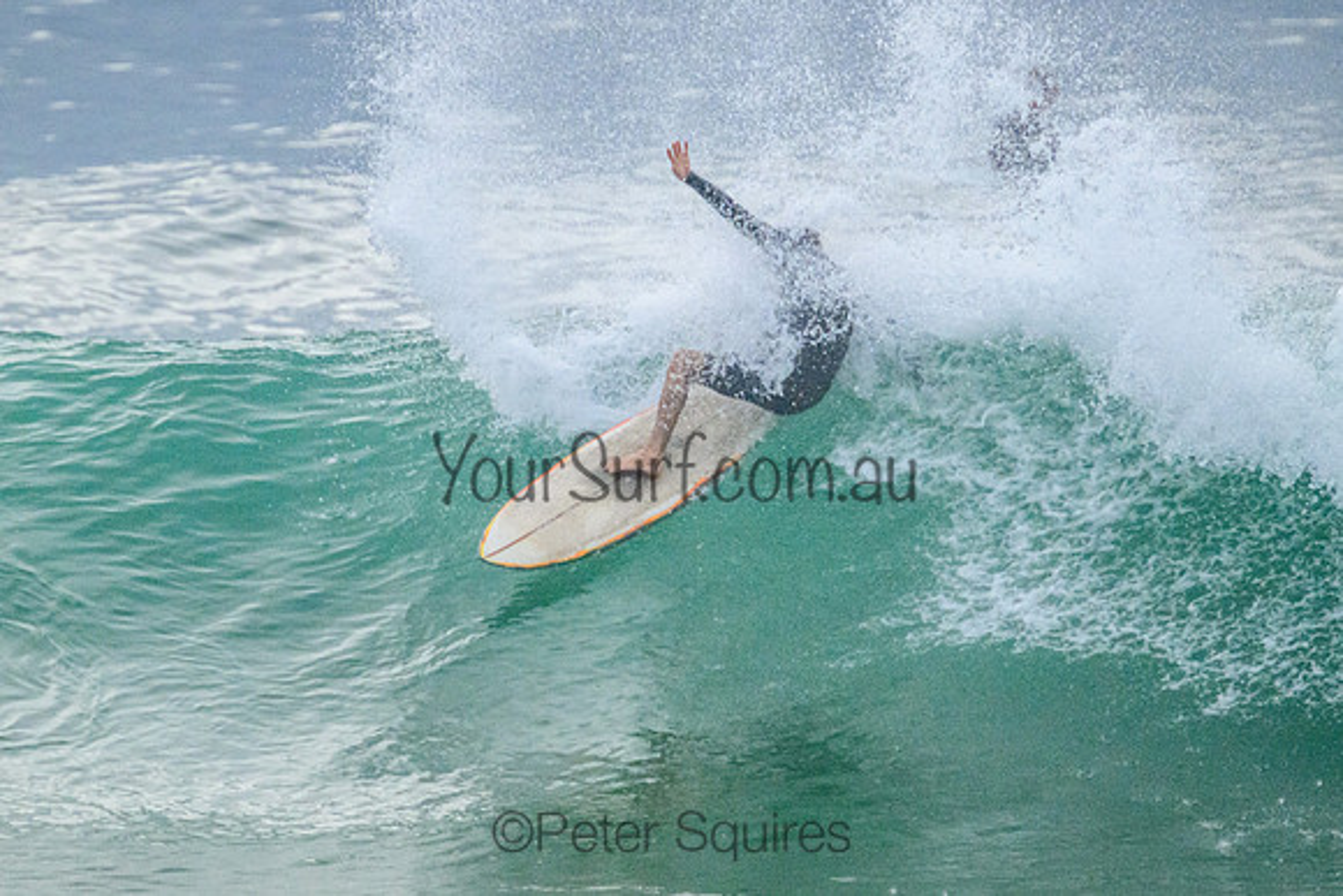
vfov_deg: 1.3
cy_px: 329
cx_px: 750
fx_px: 41032
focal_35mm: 1100
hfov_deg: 1.9
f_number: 11
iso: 3600
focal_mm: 800
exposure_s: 1/2000
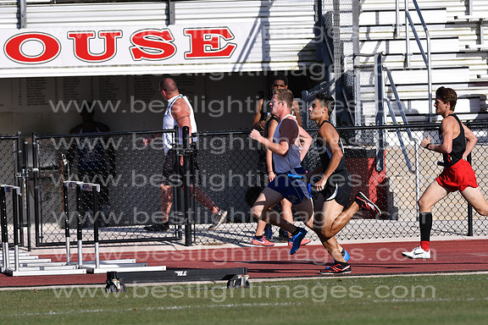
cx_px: 244
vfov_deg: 3.0
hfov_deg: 4.6
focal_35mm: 453
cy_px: 162
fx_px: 6140
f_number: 5.6
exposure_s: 1/3200
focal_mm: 300
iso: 320
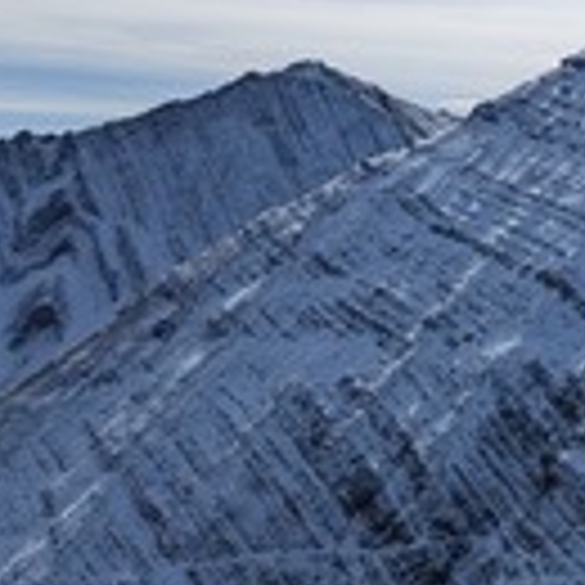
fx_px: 1568
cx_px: 1022
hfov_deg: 17.5
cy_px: 385
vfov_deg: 21.1
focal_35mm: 82
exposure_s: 1/4926
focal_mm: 6.81
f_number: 1.85
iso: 46
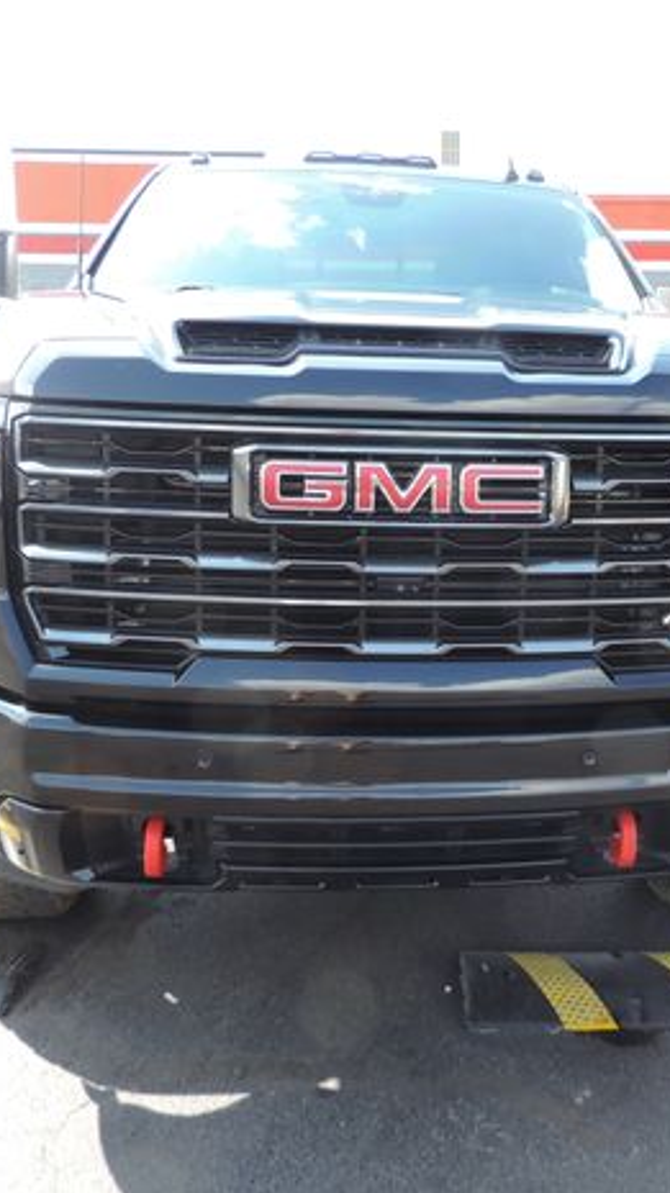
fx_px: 1139
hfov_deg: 32.4
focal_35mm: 36
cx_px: 460
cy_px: 585
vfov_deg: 55.3
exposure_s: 1/160
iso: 80
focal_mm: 4.3
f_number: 3
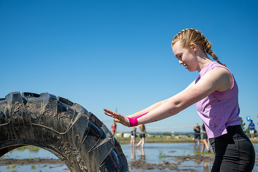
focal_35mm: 48
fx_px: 344
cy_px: 86
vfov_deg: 28.1
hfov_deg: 41.1
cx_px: 129
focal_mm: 48
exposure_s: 1/1250
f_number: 4
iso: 100
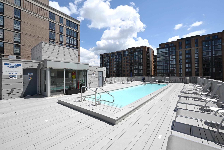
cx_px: 112
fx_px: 96
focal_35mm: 16
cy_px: 75
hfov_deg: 98.5
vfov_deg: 75.5
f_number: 9
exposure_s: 1/500
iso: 100
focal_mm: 15.5
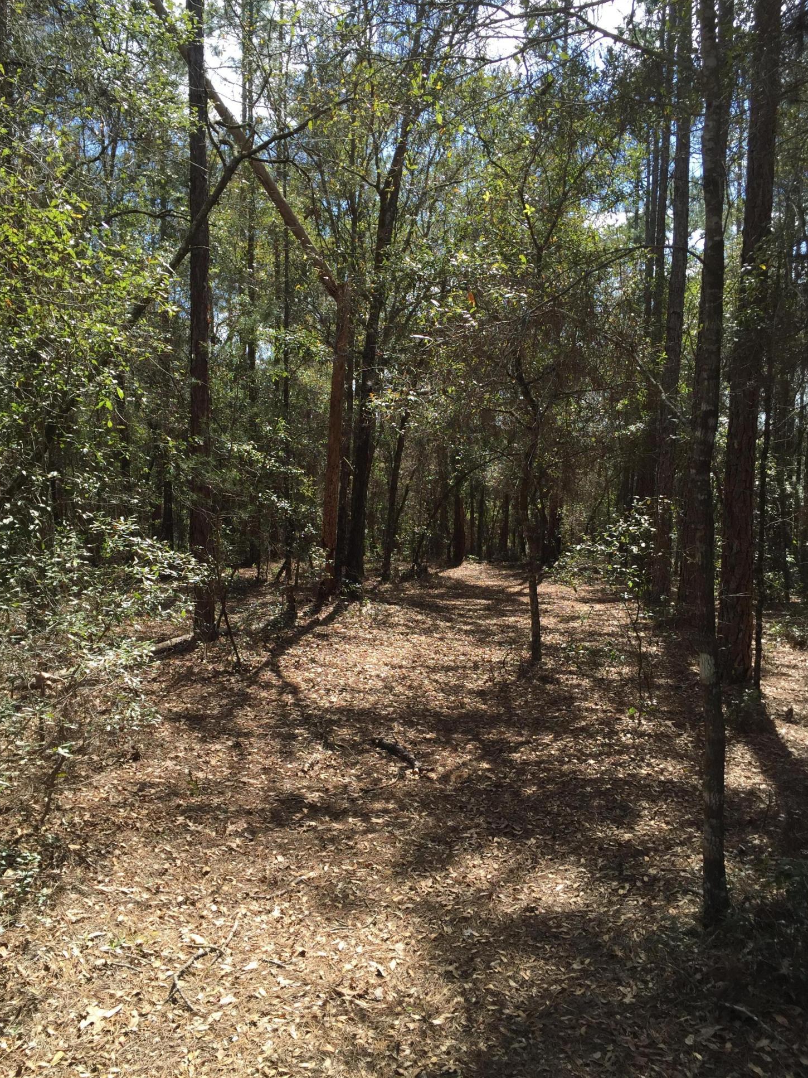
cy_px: 547
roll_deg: -1.2
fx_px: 934
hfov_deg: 46.8
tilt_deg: -5.9
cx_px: 401
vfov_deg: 60.0
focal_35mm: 30
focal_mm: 4.15
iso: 32
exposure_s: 1/648
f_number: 2.2
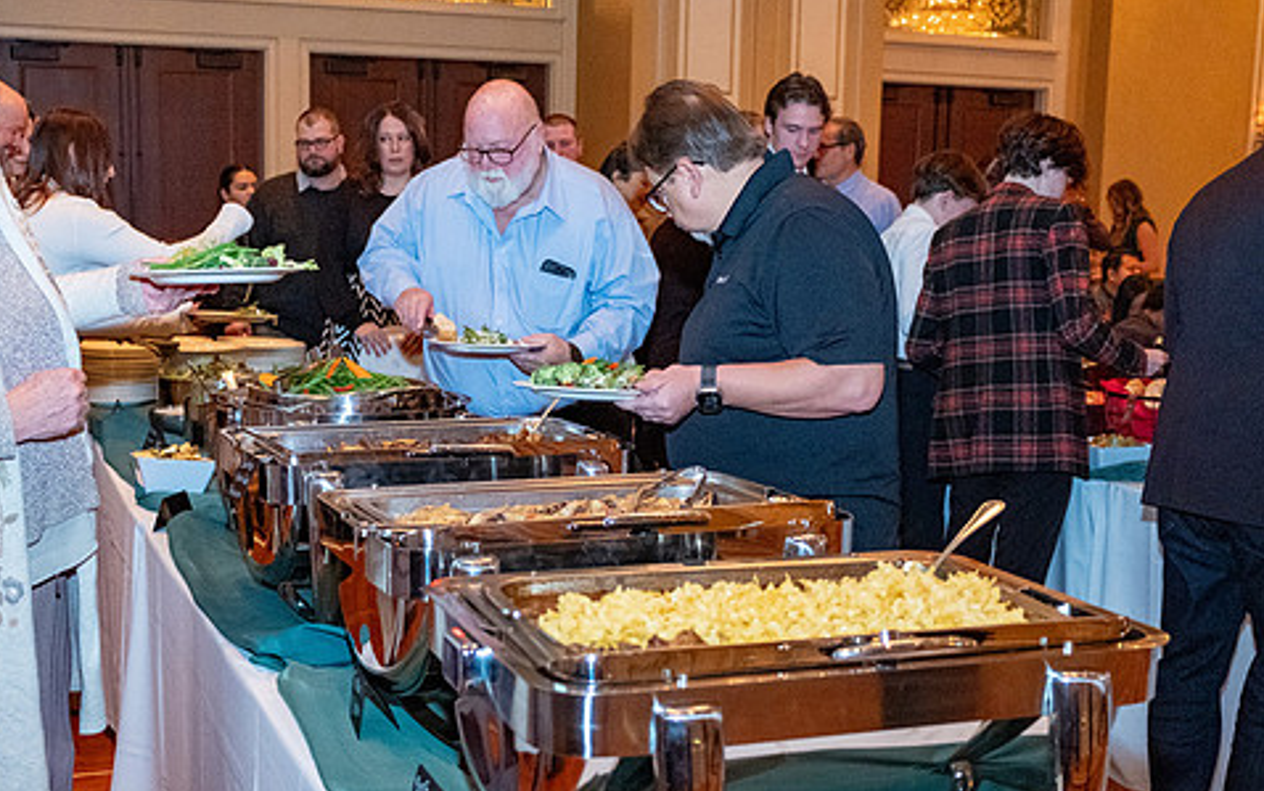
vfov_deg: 27.4
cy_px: 483
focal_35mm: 47
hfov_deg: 42.6
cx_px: 579
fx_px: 1619
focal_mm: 25.4
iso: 2500
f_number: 3.2
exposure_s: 1/125
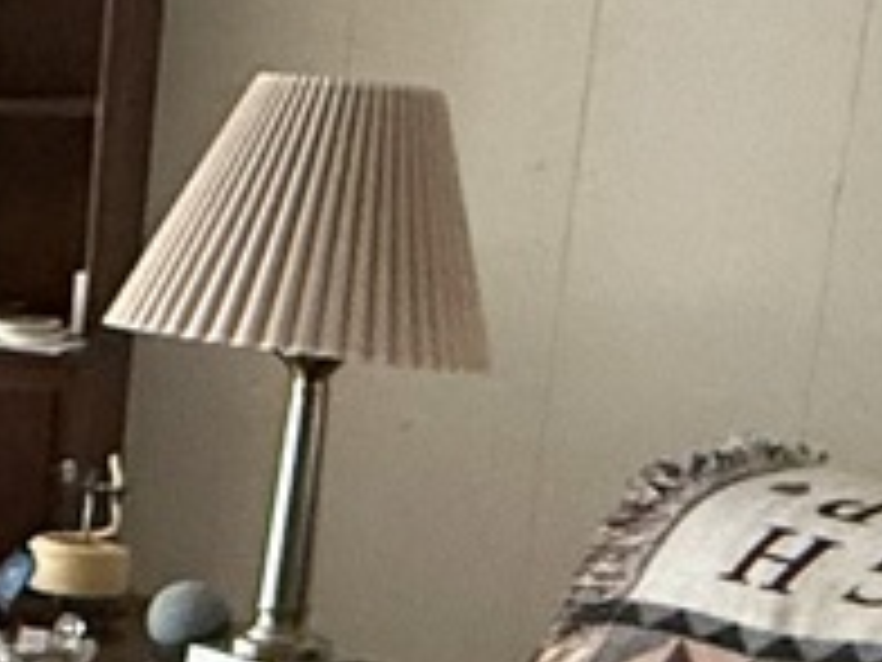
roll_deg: +1.3
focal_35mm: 103
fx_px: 2624
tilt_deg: -13.0
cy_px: 648
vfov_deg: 14.2
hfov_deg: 14.9
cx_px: -976
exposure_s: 1/60
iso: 320
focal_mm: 2.22
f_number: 2.2
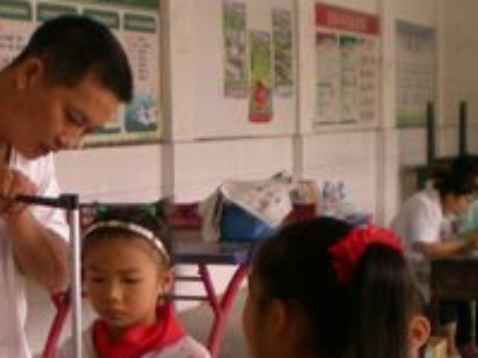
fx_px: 1312
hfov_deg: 19.9
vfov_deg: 15.4
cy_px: 326
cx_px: -31
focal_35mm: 95
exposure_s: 1/59.7
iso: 138
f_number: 3.1
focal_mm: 6.3
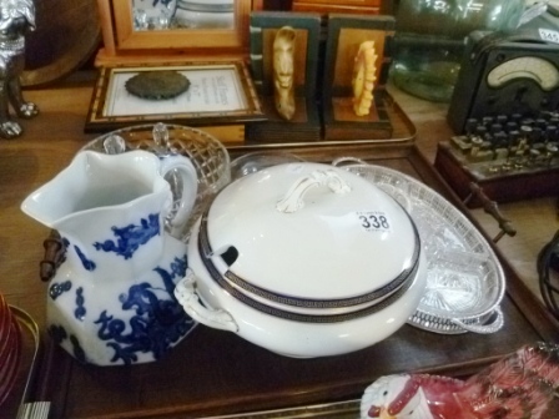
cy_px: 210
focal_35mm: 28
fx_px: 452
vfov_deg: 49.7
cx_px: 280
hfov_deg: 63.4
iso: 800
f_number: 2.8
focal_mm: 5
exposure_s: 1/30
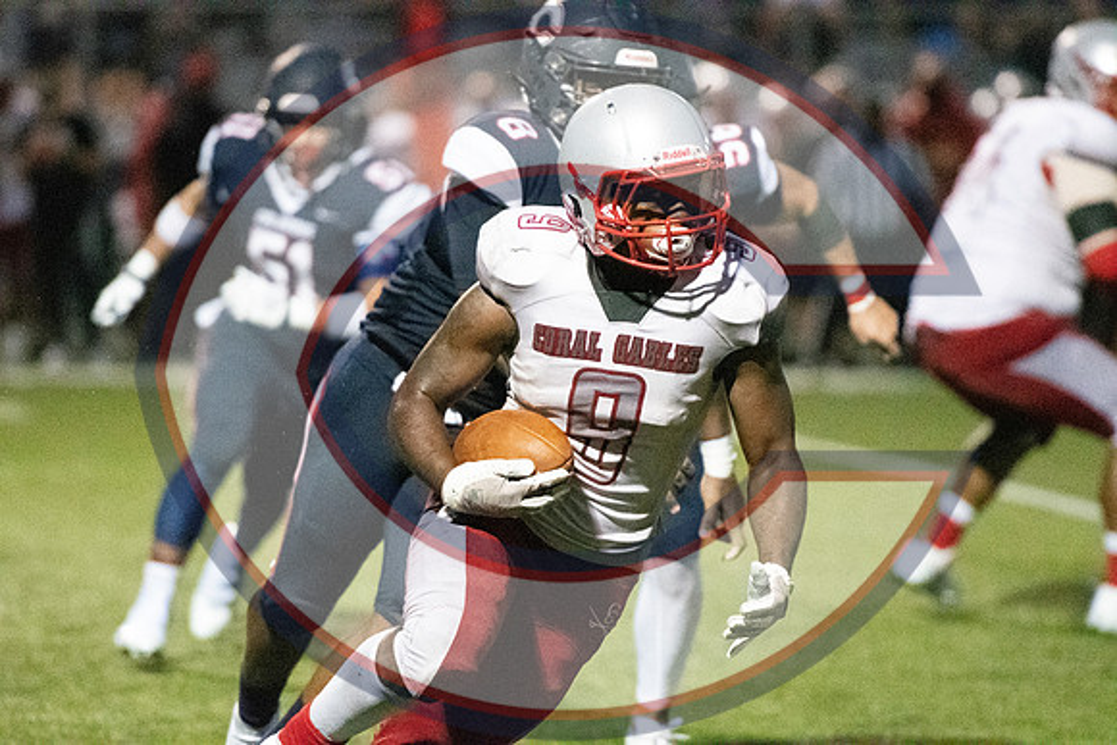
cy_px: 372
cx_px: 558
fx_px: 9310
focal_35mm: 300
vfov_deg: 4.6
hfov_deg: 6.9
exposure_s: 1/3200
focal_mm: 200
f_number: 2.8
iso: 45600
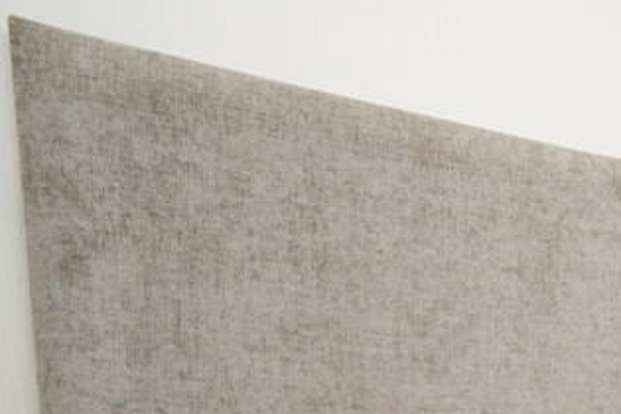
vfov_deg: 21.9
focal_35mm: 52
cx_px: 976
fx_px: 897
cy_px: 608
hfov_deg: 25.8
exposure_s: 1/60
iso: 1600
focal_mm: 16
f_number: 13
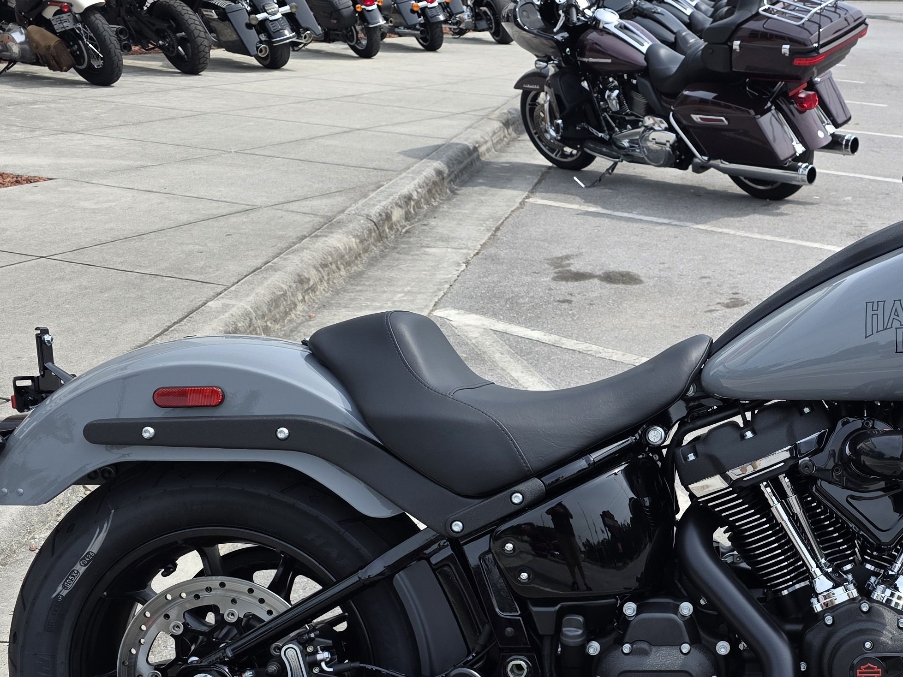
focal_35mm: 47
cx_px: 759
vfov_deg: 30.4
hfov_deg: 38.5
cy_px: 496
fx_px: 1226
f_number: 1.7
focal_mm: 6.3
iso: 80
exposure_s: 1/3697
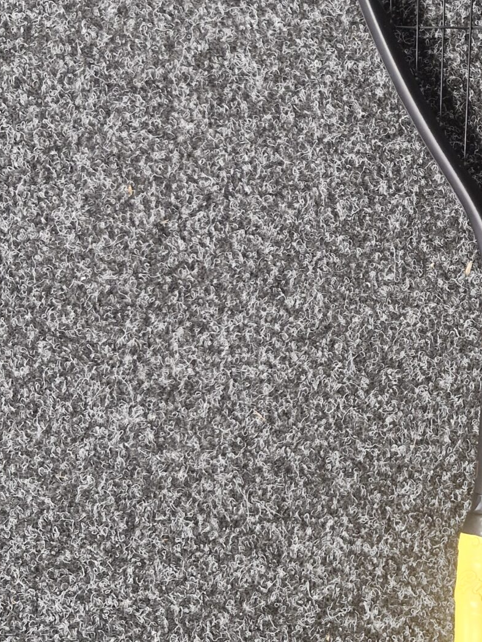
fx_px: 1039
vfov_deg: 34.0
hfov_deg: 24.5
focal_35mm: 56
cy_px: 213
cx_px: 519
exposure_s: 1/33
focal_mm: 5.54
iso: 500
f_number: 1.8
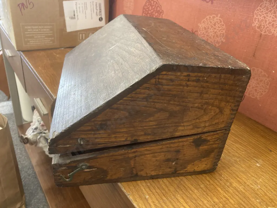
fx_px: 224
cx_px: 138
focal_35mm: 28
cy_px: 104
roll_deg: -5.7
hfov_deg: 63.4
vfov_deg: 49.7
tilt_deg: -27.3
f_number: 1.8
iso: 125
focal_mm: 3.99
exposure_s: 1/50
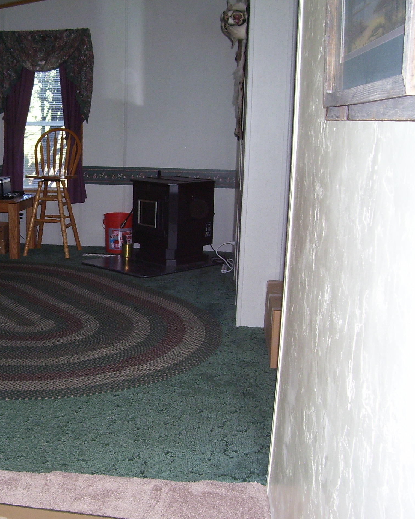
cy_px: 263
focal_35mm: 45
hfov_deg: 32.2
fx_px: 691
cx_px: 64
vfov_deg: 41.2
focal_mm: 5.6
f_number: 2.7
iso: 125
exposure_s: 1/60
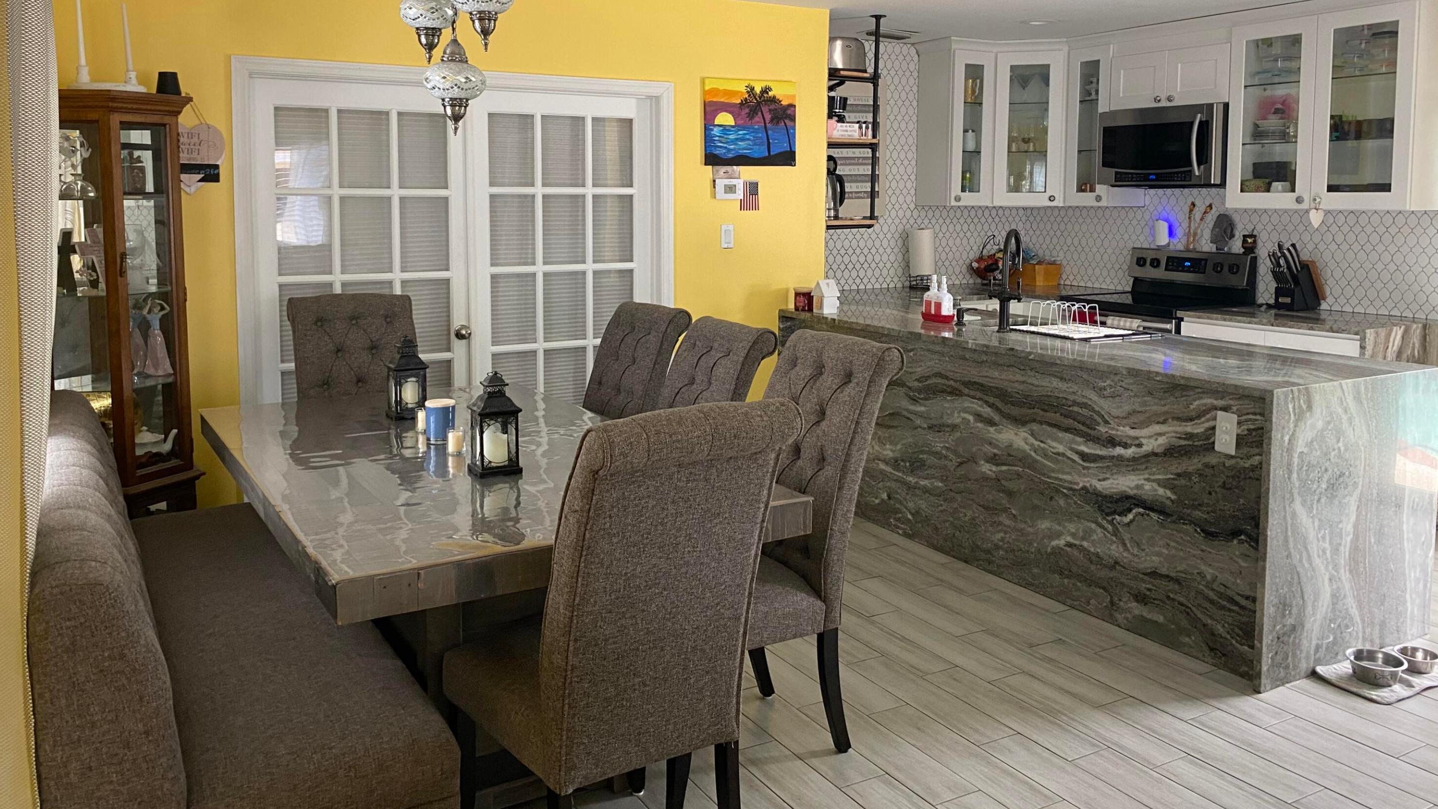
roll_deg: -0.1
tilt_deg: -4.4
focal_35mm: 29
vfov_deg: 39.9
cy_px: 299
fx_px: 1106
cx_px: 726
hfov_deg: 66.1
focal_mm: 4.25
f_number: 1.8
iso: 160
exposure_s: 1/60
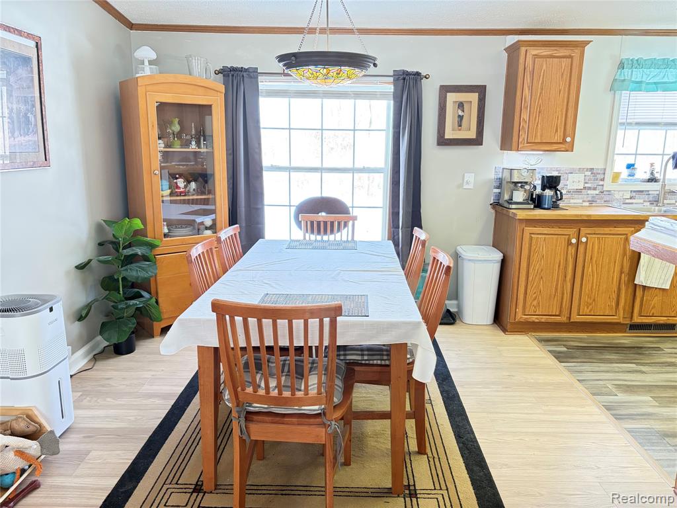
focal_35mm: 26
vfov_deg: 53.1
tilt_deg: -11.9
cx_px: 338
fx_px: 508
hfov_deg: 67.3
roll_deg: -1.1
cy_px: 254
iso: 320
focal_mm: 5.96
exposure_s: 1/60
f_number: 1.6
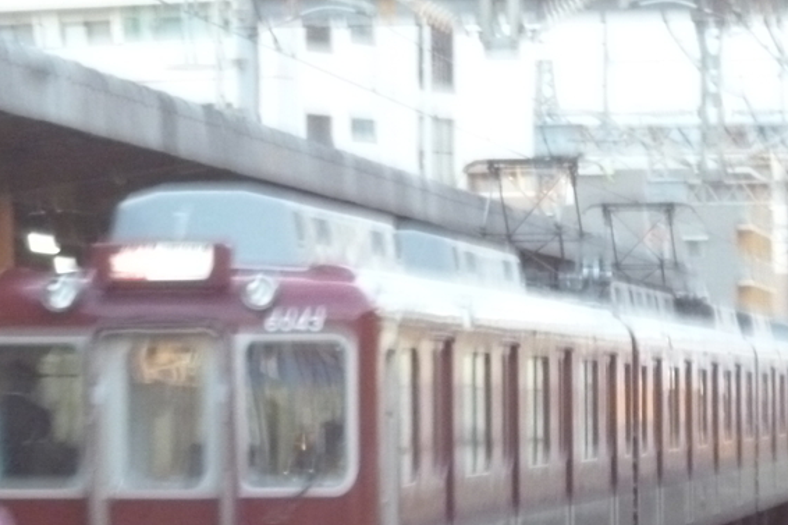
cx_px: 274
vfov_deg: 5.5
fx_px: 5405
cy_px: 510
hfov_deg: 8.3
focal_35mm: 247
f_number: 6.5
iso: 800
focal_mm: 20
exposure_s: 1/30
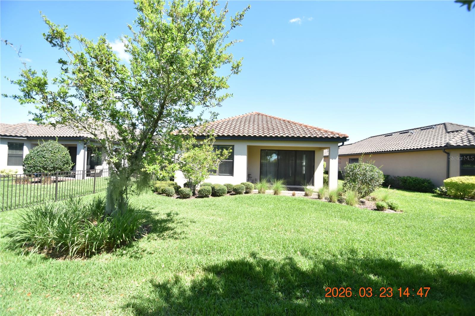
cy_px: 158
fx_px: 198
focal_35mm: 15
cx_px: 238
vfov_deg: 77.3
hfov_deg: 100.4
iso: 800
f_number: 3.5
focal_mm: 10
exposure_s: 1/2000
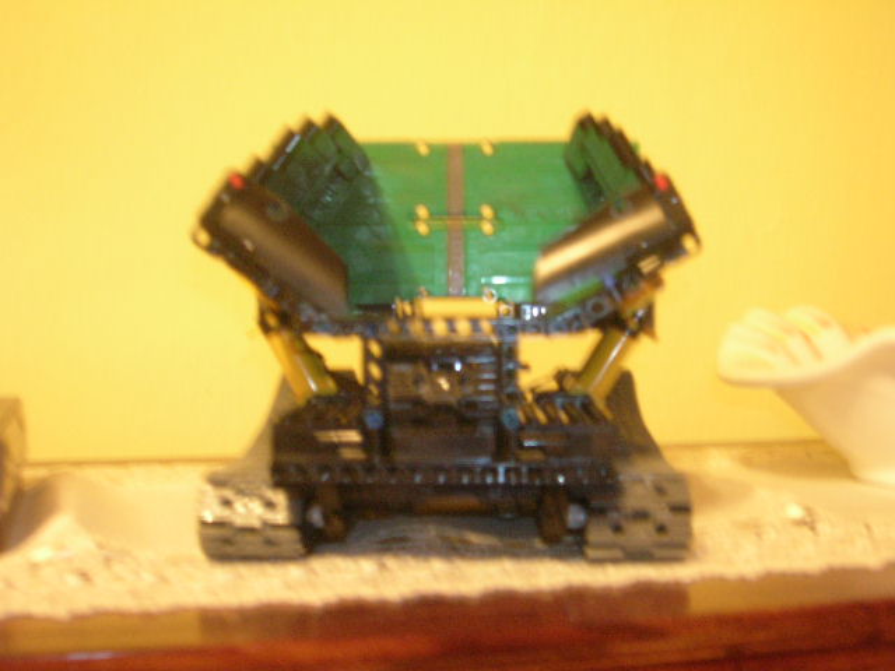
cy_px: 336
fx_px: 1293
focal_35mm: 50
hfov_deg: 38.2
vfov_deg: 29.1
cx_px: 448
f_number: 3.3
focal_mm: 8.4
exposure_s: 1/1.1
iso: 200
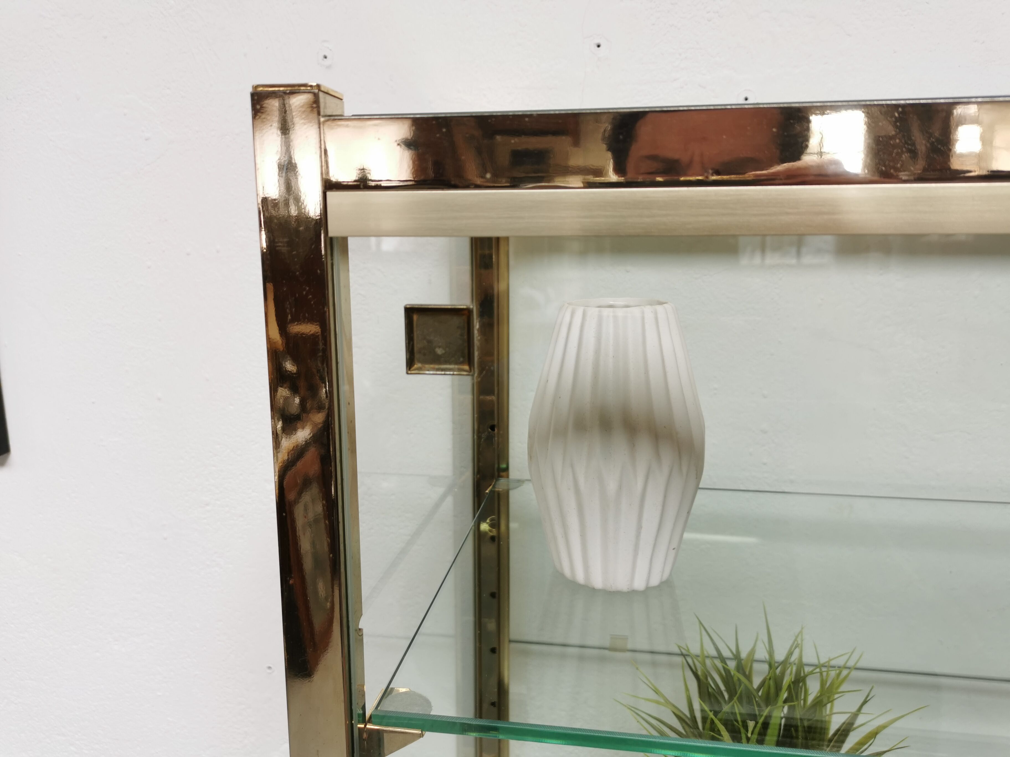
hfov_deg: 65.3
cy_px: 378
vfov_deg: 51.4
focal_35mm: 27
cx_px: 505
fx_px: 788
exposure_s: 1/147
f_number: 1.8
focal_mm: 5.58
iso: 50
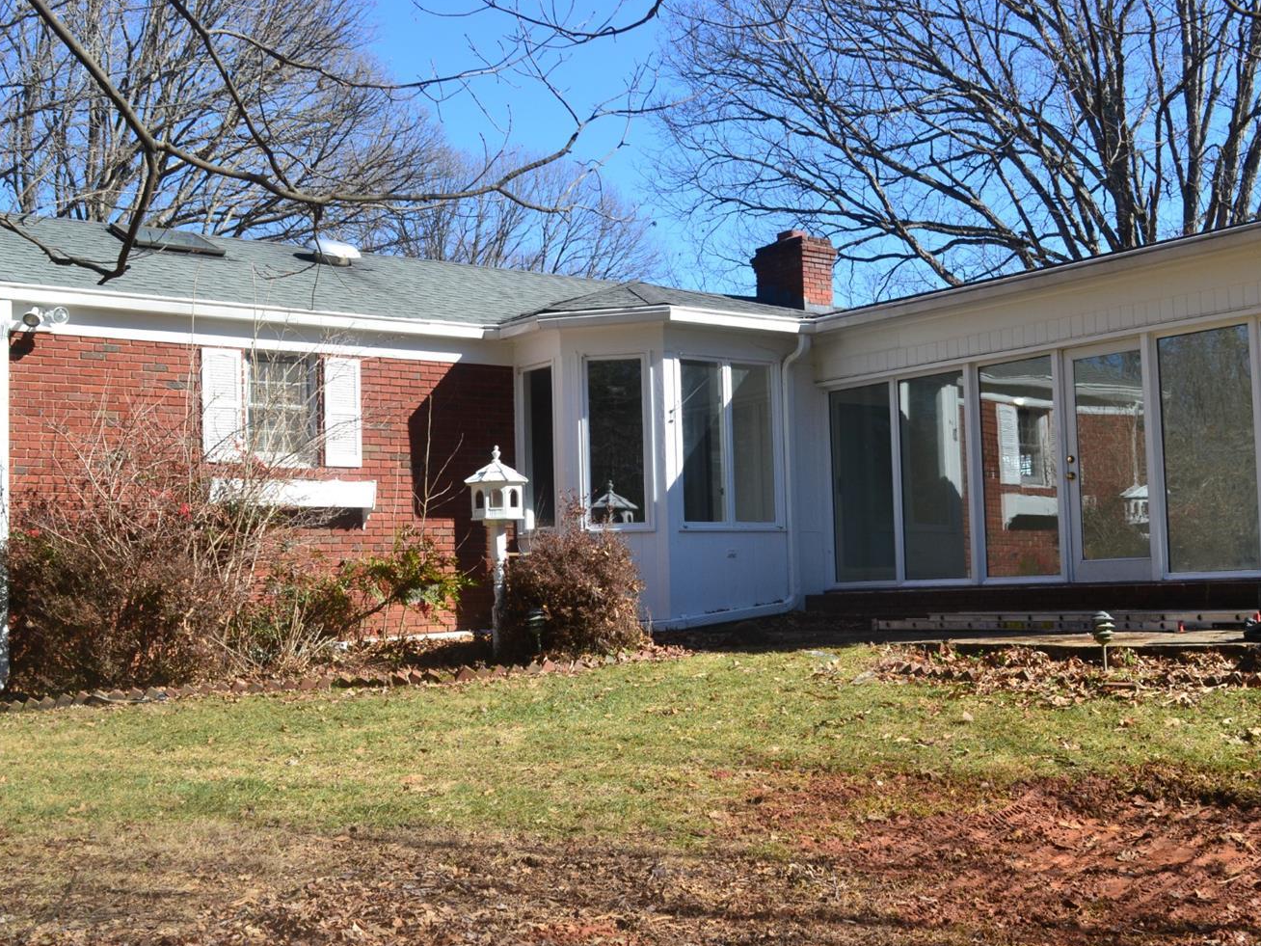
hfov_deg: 43.8
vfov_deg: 33.6
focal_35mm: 43
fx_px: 1566
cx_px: 684
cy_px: 475
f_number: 10
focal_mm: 26
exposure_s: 1/320
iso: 400
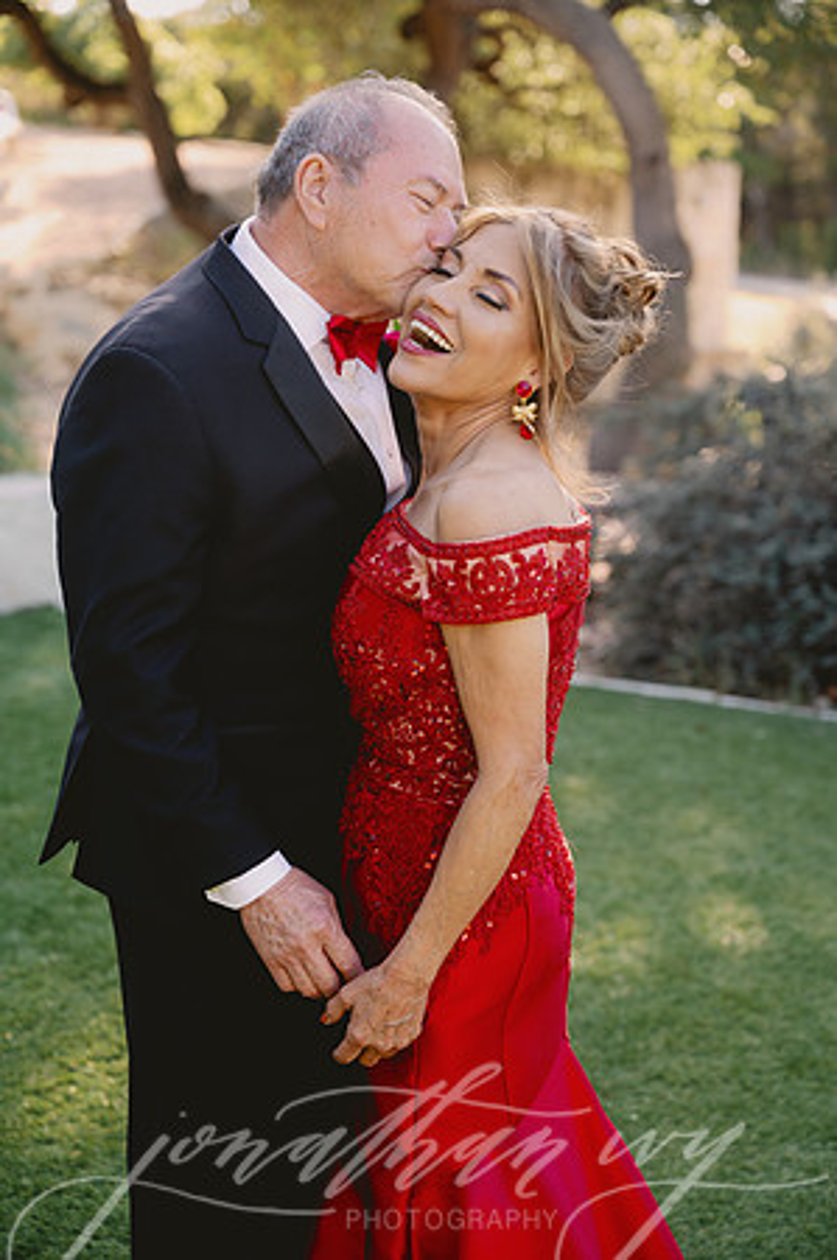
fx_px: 2447
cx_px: 418
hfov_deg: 19.4
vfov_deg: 28.9
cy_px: 630
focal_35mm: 70
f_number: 3.5
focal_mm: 70
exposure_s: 1/125
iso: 100
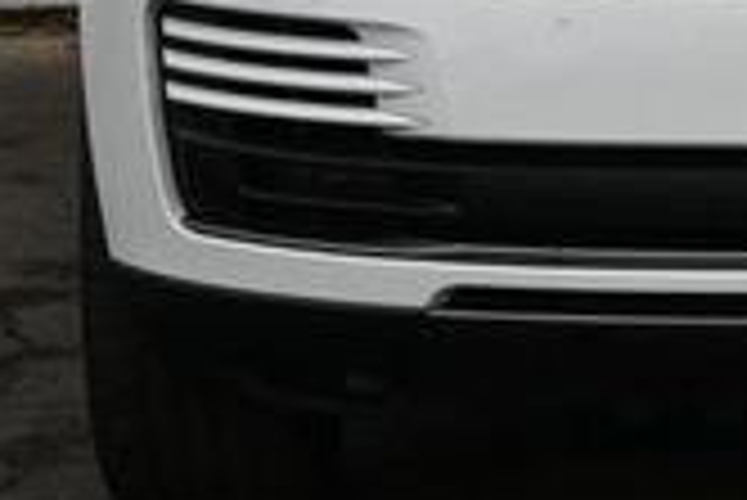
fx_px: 4671
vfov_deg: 6.1
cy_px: -243
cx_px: 886
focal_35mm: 225
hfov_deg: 9.0
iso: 125
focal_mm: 39
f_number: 5.6
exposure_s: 1/250
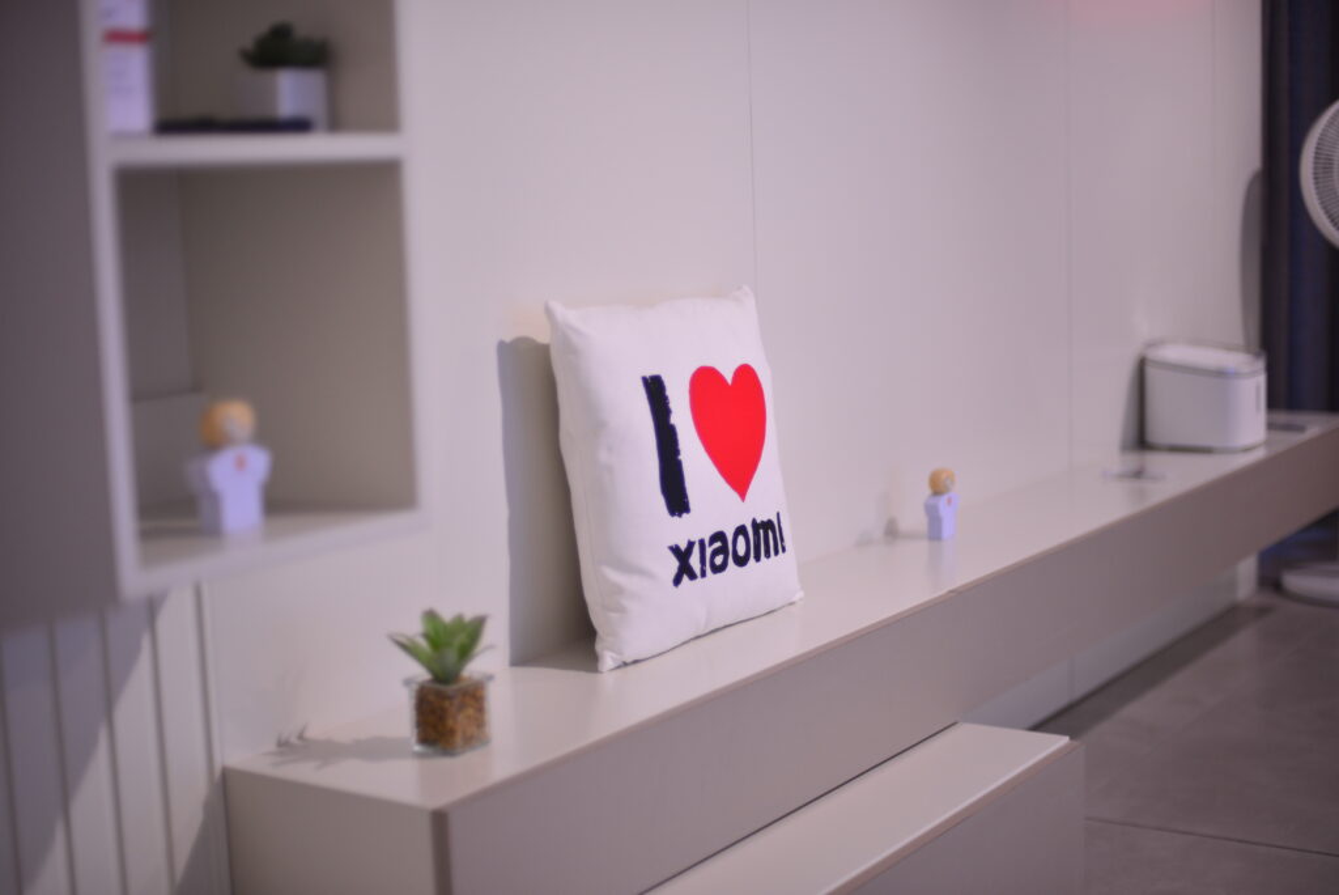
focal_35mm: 50
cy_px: 448
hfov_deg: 39.6
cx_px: 670
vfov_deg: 27.0
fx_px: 1861
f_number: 1.4
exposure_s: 1/400
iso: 400
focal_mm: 50
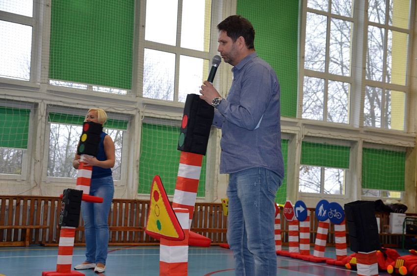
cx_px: 208
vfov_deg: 23.7
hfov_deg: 35.1
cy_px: 138
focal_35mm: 57
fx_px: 659
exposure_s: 1/60
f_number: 4.5
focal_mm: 38
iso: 640
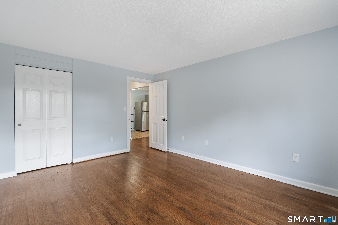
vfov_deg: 72.1
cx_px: 169
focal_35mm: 16
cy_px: 112
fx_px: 155
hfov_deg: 95.0
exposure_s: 1/3
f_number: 8
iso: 320
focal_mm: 16.5
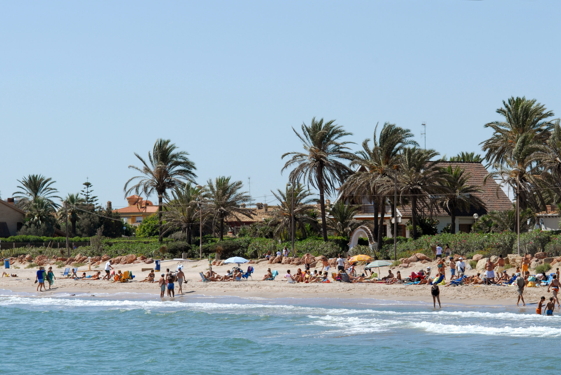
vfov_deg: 8.7
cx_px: 280
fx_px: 2457
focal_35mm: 158
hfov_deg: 13.0
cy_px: 188
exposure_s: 1/320
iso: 200
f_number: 10
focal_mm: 105
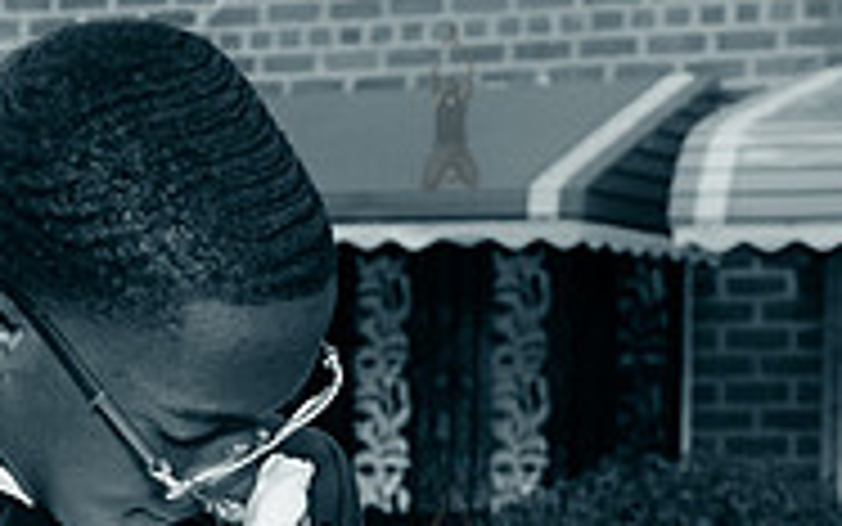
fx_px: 3237
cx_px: 380
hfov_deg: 14.8
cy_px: 713
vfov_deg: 9.1
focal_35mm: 141
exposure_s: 1/320
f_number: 4.5
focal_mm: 35
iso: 2000
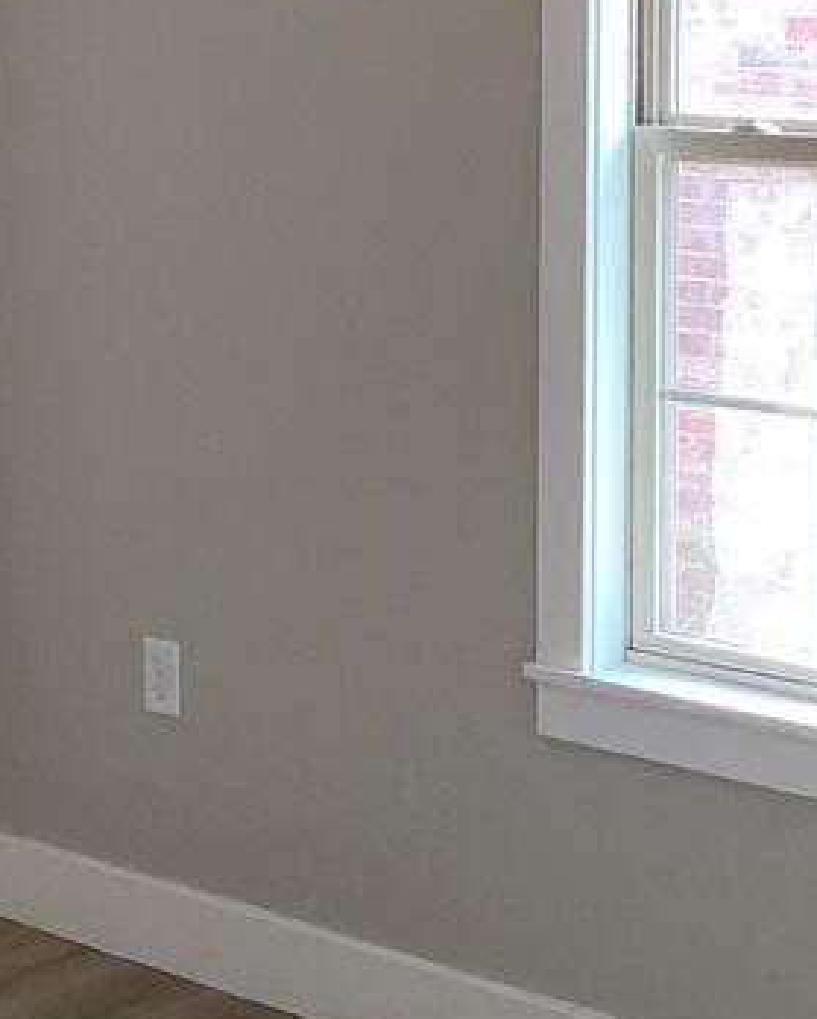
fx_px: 2687
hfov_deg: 17.2
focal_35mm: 89
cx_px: 269
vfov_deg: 21.2
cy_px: 196
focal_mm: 3.3
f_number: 2.4
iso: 50
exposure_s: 1/60
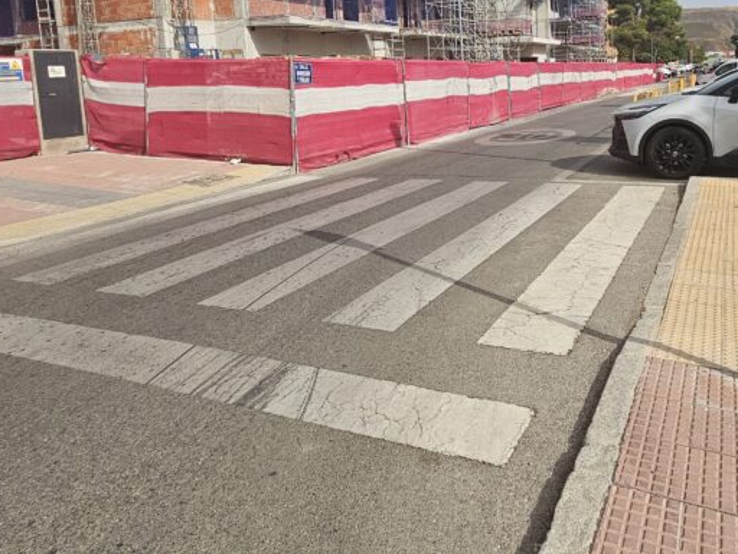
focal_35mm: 26
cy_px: 153
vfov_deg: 51.3
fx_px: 554
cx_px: 468
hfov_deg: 66.1
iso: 50
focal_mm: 2.2
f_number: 2.2
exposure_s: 1/3255
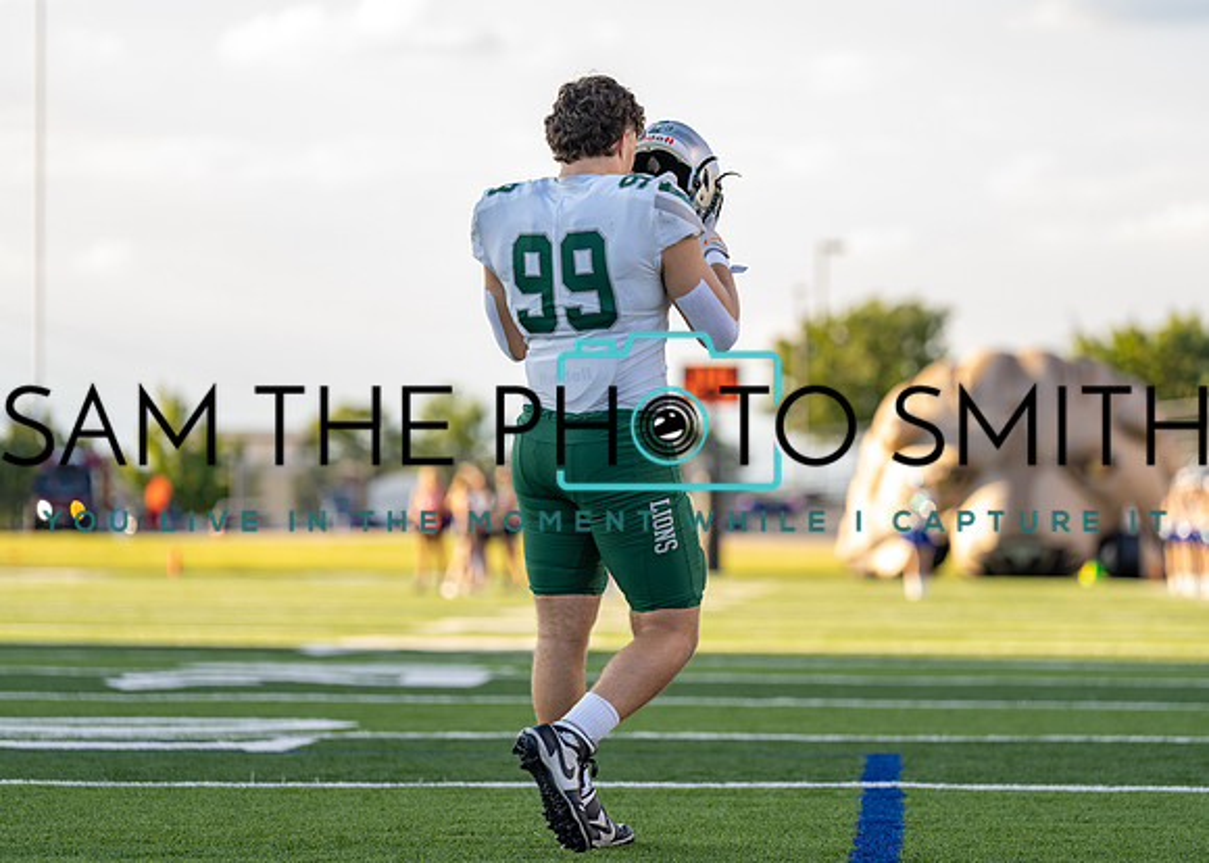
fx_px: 5860
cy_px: 415
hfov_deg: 11.8
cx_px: 627
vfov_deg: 8.4
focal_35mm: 171
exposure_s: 1/500
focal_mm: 151
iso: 200
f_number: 2.8
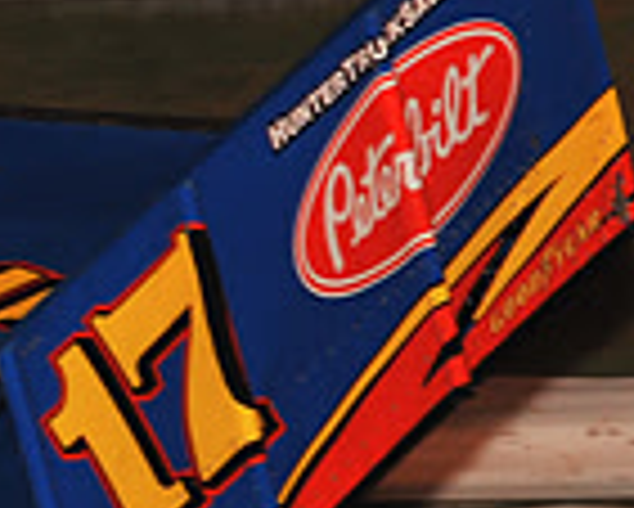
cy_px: 677
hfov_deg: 3.2
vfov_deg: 2.6
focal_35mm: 600
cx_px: -180
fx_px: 11266
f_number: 6.3
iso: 1000
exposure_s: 1/320
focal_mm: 155
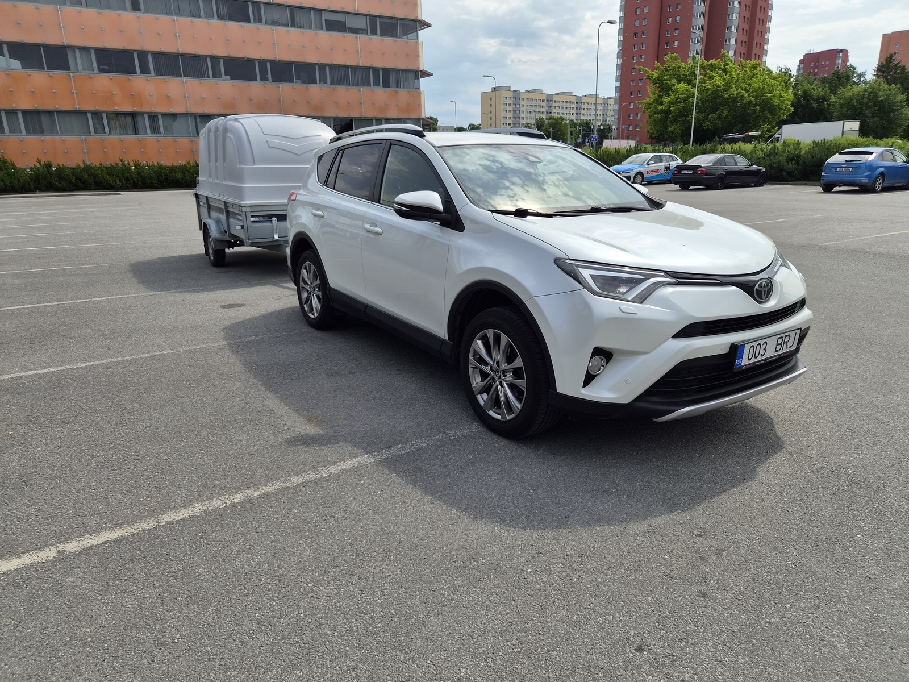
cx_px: 454
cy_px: 341
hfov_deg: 73.9
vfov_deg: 58.9
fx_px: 604
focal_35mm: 23
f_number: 1.8
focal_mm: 5.4
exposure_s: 1/5648
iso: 80
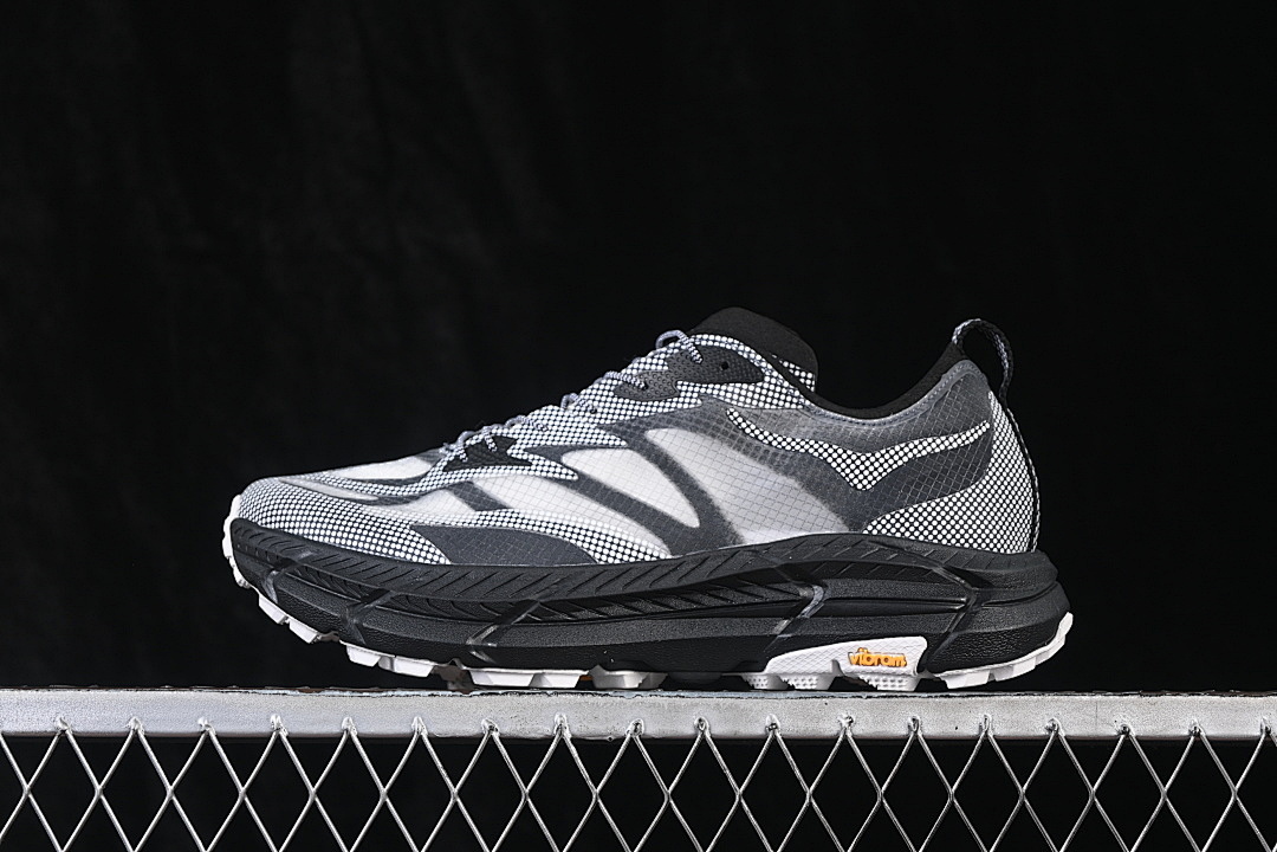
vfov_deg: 18.2
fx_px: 2660
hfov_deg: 27.0
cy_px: 426
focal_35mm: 75
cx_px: 638
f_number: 6.3
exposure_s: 1/60
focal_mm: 50
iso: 160
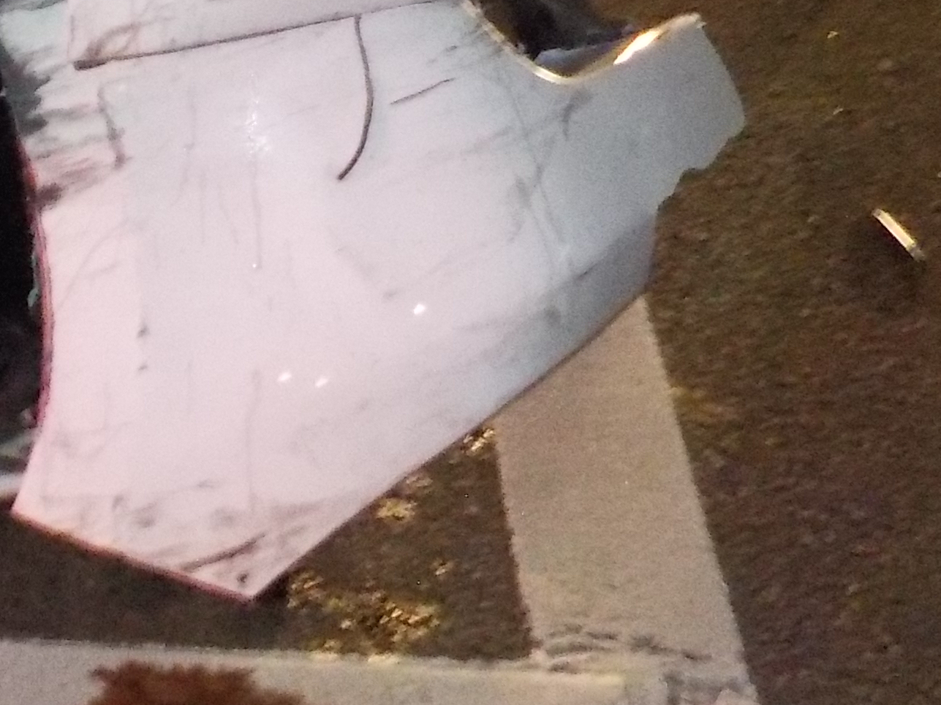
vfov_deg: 14.7
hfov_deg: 18.5
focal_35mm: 97
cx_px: -355
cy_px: -154
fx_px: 2637
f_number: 3.3
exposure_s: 1/10
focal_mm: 4.1
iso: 800
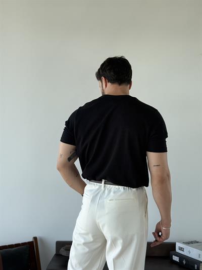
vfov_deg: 39.6
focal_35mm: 48
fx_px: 373
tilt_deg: +1.9
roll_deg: -0.4
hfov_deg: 30.3
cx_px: 101
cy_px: 135
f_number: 1.78
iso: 80
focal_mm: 6.76
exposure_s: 1/442
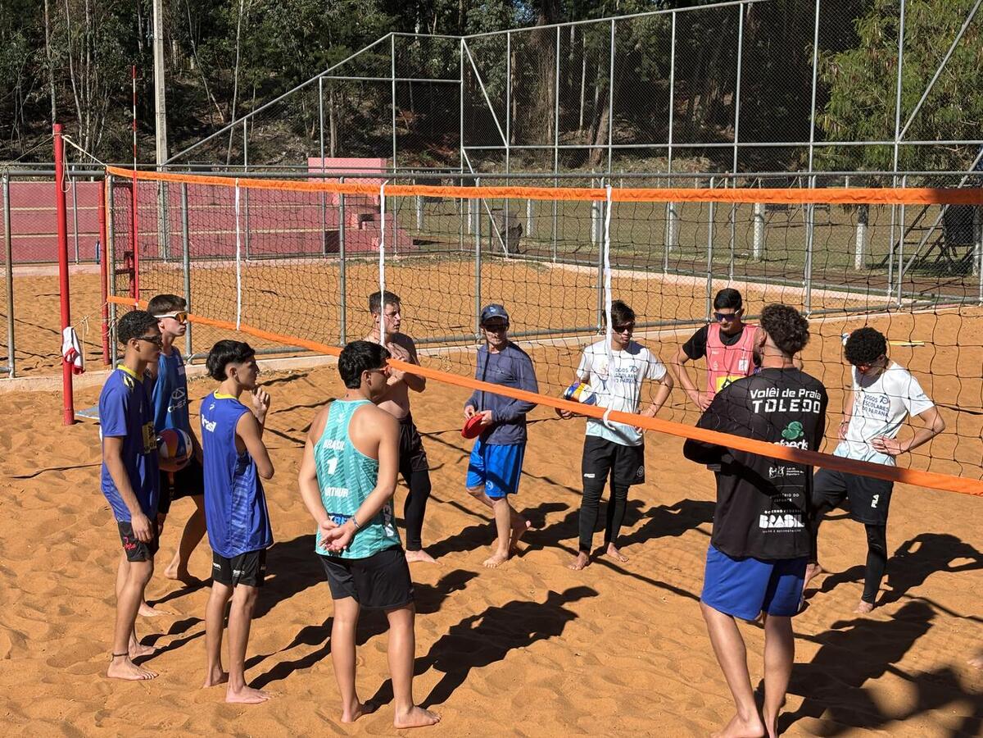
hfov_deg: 36.8
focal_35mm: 52
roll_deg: +0.2
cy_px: 369
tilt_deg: -7.8
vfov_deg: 28.0
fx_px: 1477
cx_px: 492
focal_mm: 5.96
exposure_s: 1/2398
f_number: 1.6
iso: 32
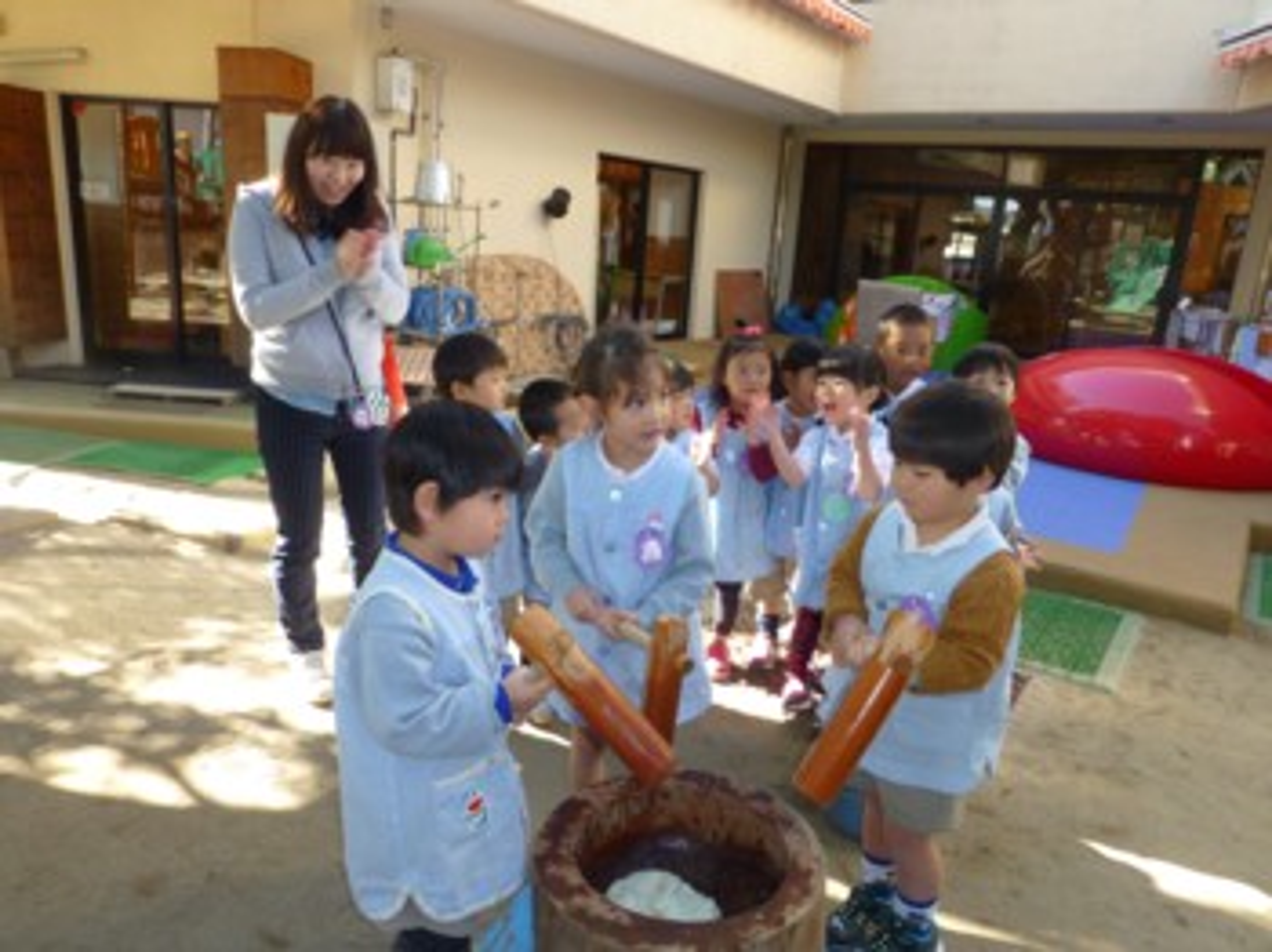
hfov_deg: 71.6
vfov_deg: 56.8
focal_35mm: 24
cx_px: 636
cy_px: 476
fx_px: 881
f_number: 3.3
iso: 100
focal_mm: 4.3
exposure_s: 1/80
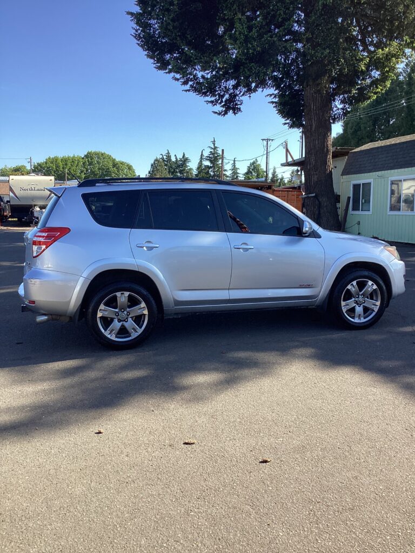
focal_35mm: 31
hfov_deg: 45.4
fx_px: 496
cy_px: 276
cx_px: 208
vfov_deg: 58.4
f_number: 2.4
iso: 25
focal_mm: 3.3
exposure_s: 1/599
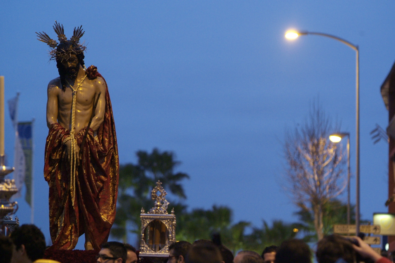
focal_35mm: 174
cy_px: 132
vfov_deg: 7.9
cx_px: 198
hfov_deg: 11.8
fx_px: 1909
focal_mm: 116
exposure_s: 1/60
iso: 1600
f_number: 2.8
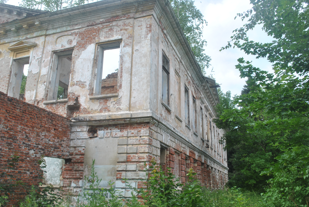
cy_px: 104
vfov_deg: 40.1
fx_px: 284
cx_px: 154
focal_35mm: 33
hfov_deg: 57.2
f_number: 7.1
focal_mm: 22
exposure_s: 1/200
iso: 100
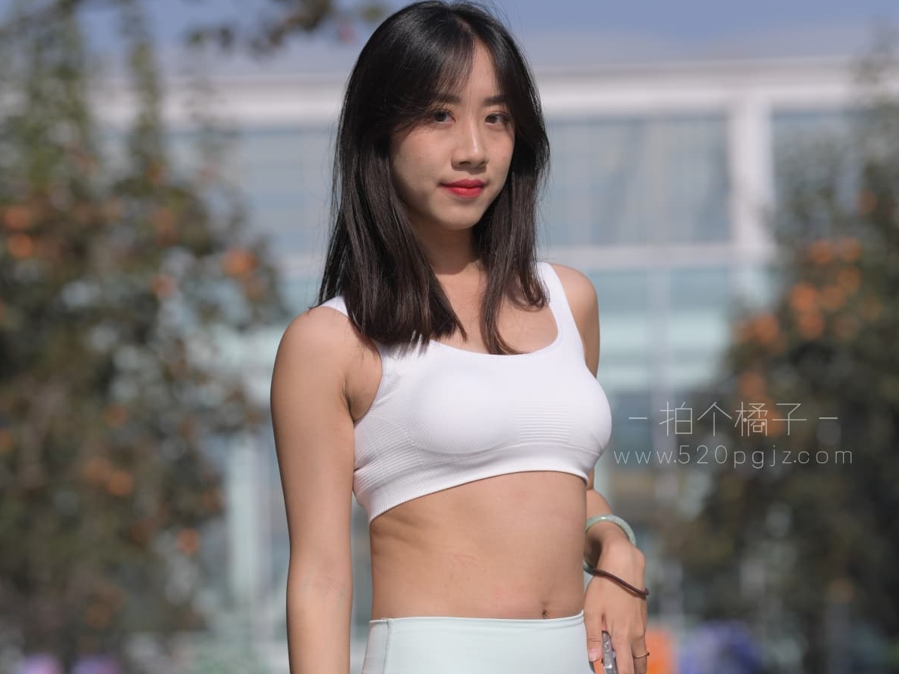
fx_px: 5271
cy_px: 397
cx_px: 448
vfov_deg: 7.3
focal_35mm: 203
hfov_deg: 9.7
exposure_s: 1/1000
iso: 90
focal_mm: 140
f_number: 5
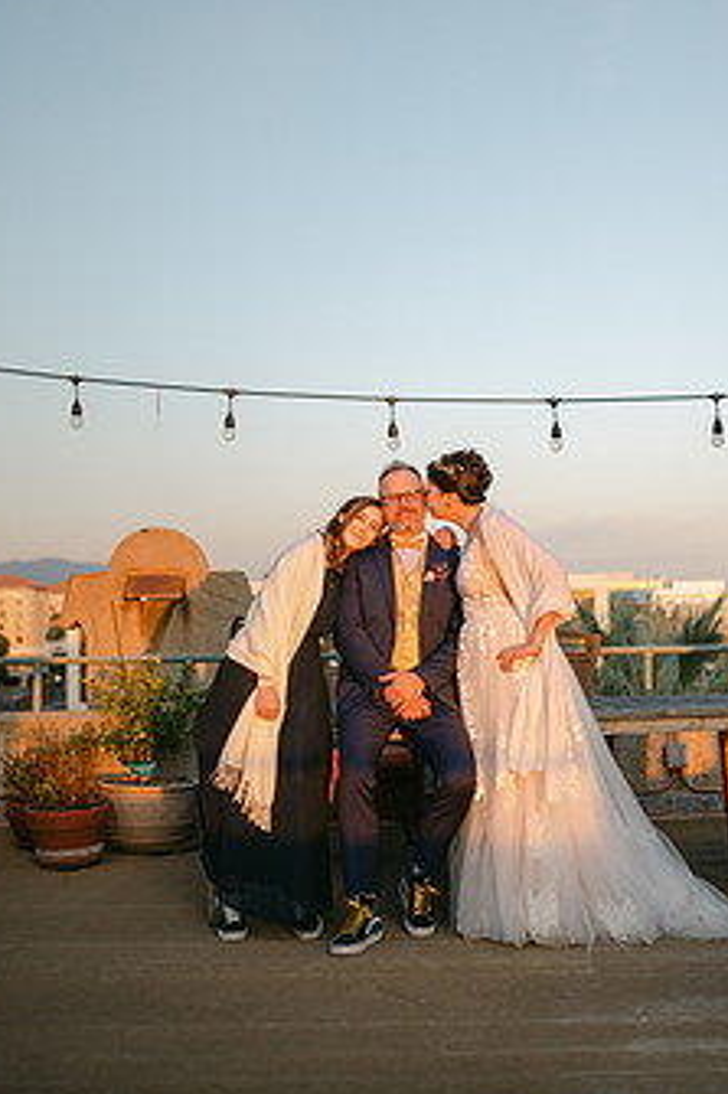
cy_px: 513
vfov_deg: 41.9
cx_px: 390
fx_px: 1427
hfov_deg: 28.6
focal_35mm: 47
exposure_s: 1/8000
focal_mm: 35
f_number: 1.4
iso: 1000
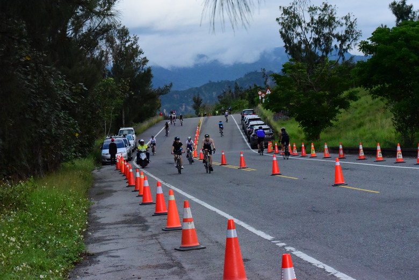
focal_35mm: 98
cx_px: 210
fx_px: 1141
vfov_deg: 14.0
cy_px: 140
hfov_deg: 20.8
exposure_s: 1/4000
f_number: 16
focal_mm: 98
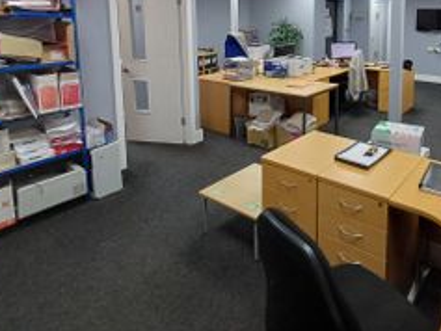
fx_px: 344
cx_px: 314
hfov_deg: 62.6
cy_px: 65
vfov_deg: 48.4
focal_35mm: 27
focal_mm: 1.64
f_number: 2.2
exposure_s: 1/50
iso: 125
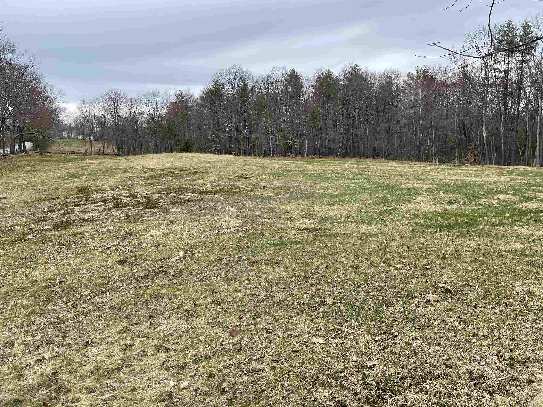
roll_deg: -0.3
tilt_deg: -7.5
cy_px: 204
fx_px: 408
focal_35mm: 26
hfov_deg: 67.3
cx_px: 272
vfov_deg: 53.1
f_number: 1.6
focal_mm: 5.1
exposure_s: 1/923
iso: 32
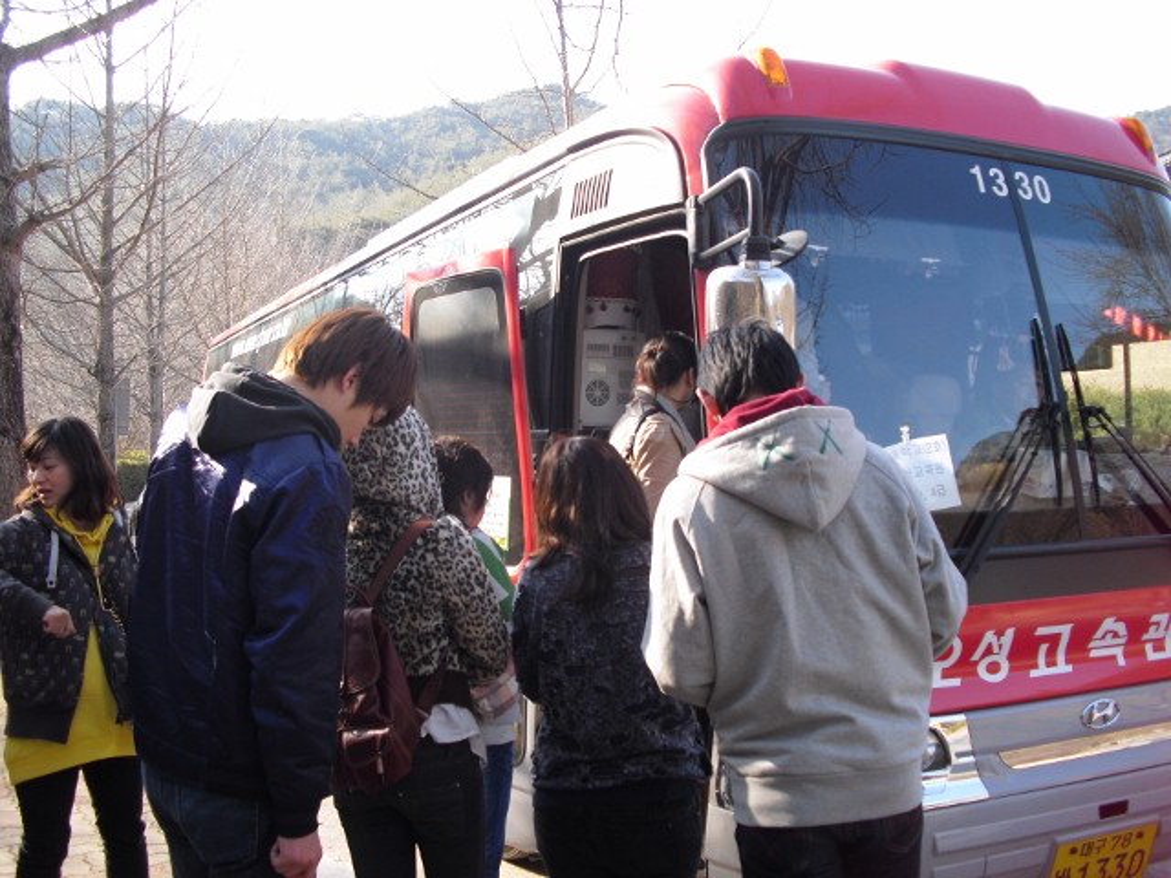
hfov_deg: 51.4
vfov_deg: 39.7
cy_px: 439
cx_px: 586
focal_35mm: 36
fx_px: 1218
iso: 100
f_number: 3.1
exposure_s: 1/200
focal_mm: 6.3
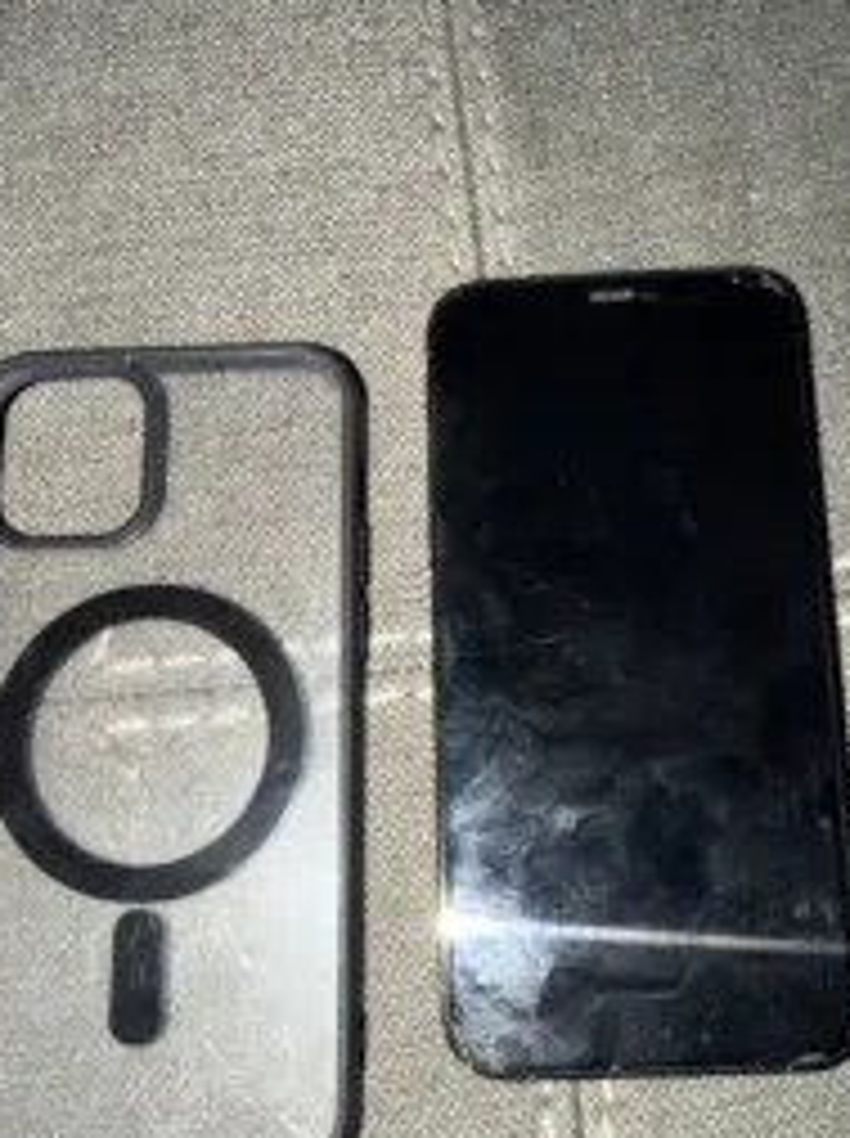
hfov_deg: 37.5
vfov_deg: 48.6
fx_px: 1247
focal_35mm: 38
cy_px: 702
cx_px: 508
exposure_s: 1/60
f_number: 2.2
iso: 64
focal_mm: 2.22
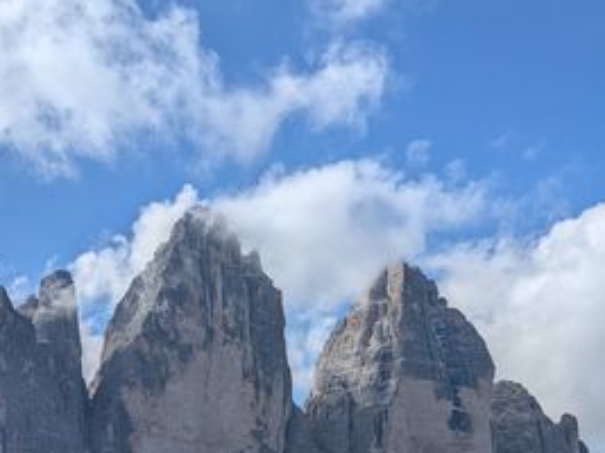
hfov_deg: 35.5
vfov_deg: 25.4
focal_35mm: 54
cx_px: 356
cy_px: 473
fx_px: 943
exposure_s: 1/3774
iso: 40
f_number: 1.85
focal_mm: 6.81
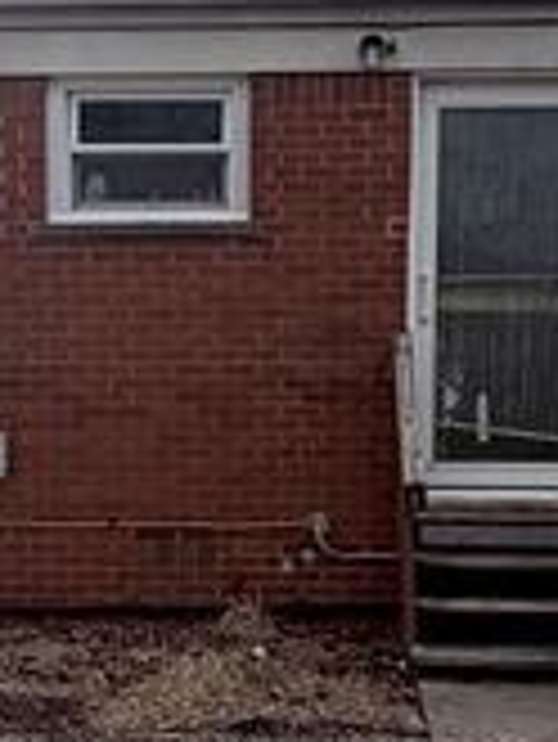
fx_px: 1395
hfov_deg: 22.6
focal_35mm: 65
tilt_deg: -3.8
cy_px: 477
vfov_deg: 29.6
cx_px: 212
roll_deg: +0.3
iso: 25
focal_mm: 2.22
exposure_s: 1/1613
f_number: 2.2
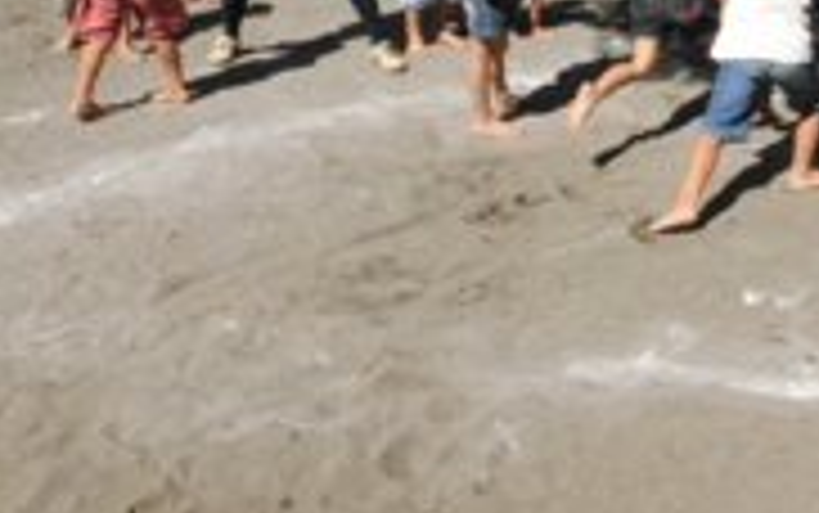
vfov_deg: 22.6
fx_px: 1251
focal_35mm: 56
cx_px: 531
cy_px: 54
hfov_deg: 36.0
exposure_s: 1/250
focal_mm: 4.24
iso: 80
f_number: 7.9
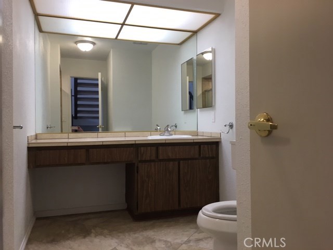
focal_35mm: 29
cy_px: 125
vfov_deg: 48.2
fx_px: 279
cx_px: 166
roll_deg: +1.7
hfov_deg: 61.7
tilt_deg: +0.9
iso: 50
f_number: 2.2
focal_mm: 4.15
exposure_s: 1/30
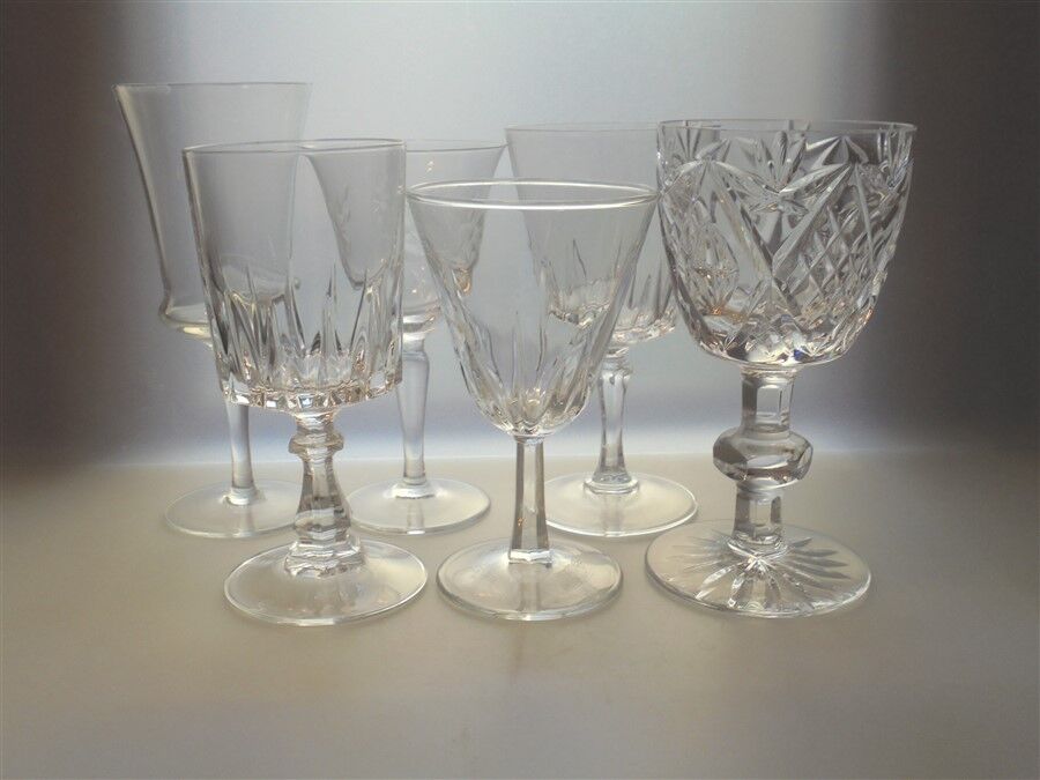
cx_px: 520
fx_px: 1142
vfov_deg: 37.7
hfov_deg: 49.0
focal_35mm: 38
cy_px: 390
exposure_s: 1/30
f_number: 4.2
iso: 100
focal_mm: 6.9
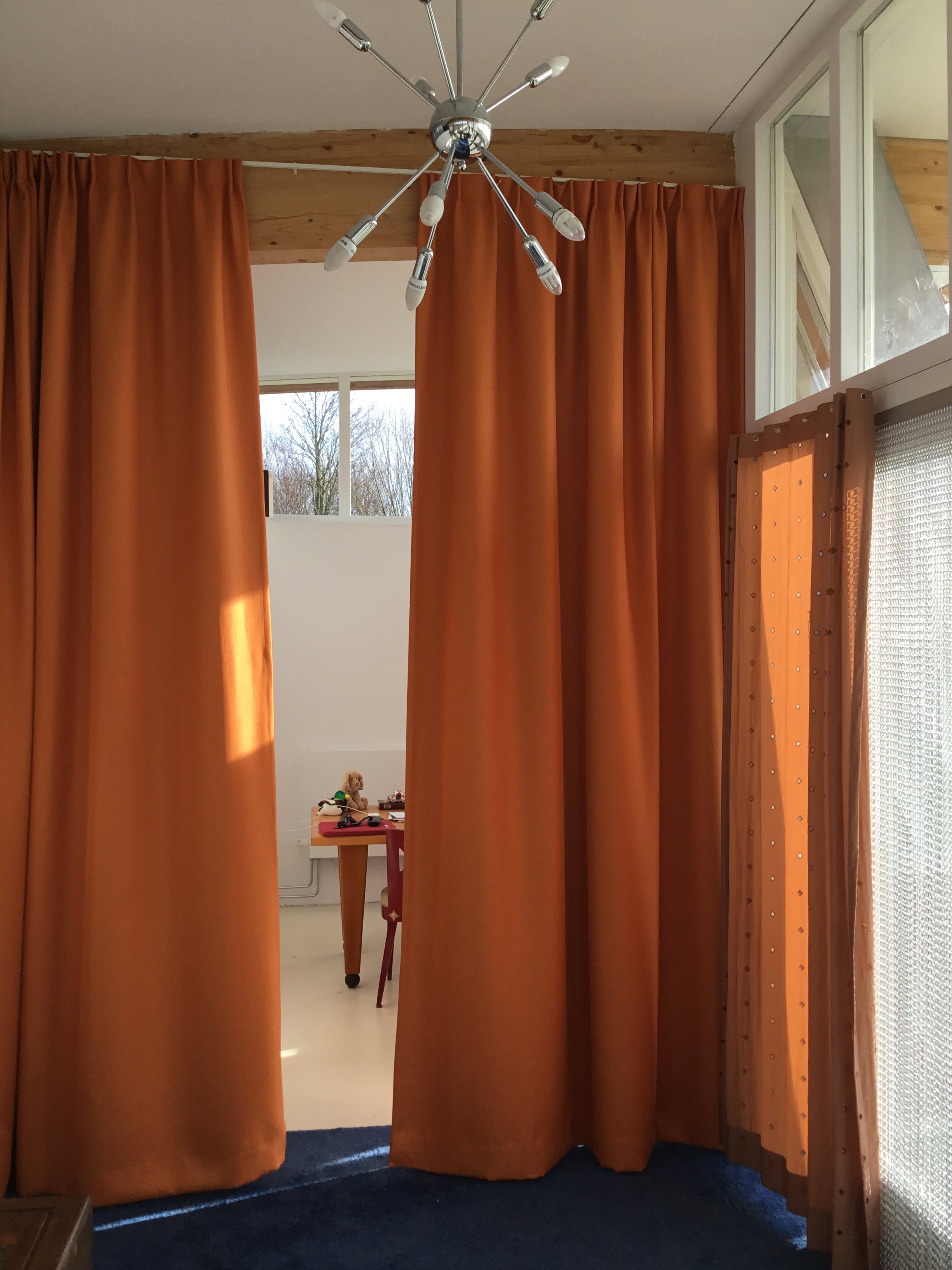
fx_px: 1137
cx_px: 476
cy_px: 635
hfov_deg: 45.4
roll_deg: +1.6
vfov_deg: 58.4
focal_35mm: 31
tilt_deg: +0.7
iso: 25
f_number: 2.4
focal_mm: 3.3
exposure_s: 1/302
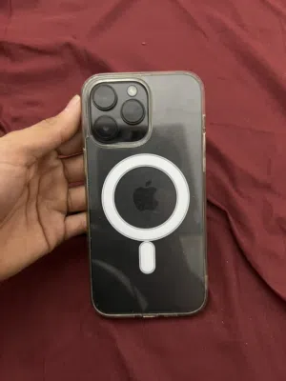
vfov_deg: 67.3
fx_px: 286
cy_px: 190
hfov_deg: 53.1
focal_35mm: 26
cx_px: 143
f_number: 1.5
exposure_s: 1/33
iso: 640
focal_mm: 5.7
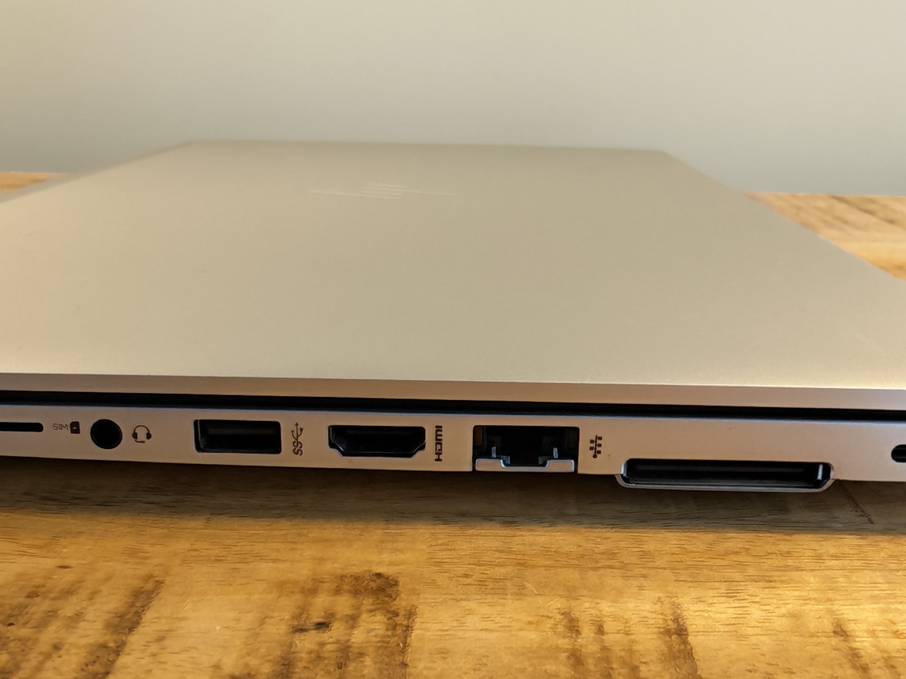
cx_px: 512
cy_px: 491
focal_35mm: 35
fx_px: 916
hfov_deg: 52.5
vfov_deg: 39.8
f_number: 2
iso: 160
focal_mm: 1.82
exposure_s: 1/33
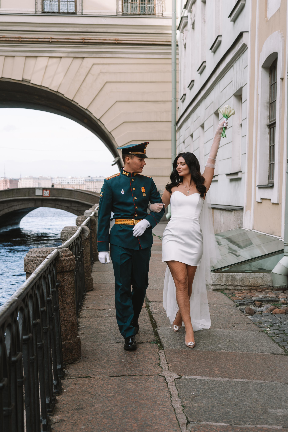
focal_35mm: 49
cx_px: 144
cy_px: 216
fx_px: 588
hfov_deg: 27.5
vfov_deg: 40.3
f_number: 4.5
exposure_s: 1/250
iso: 100
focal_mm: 49
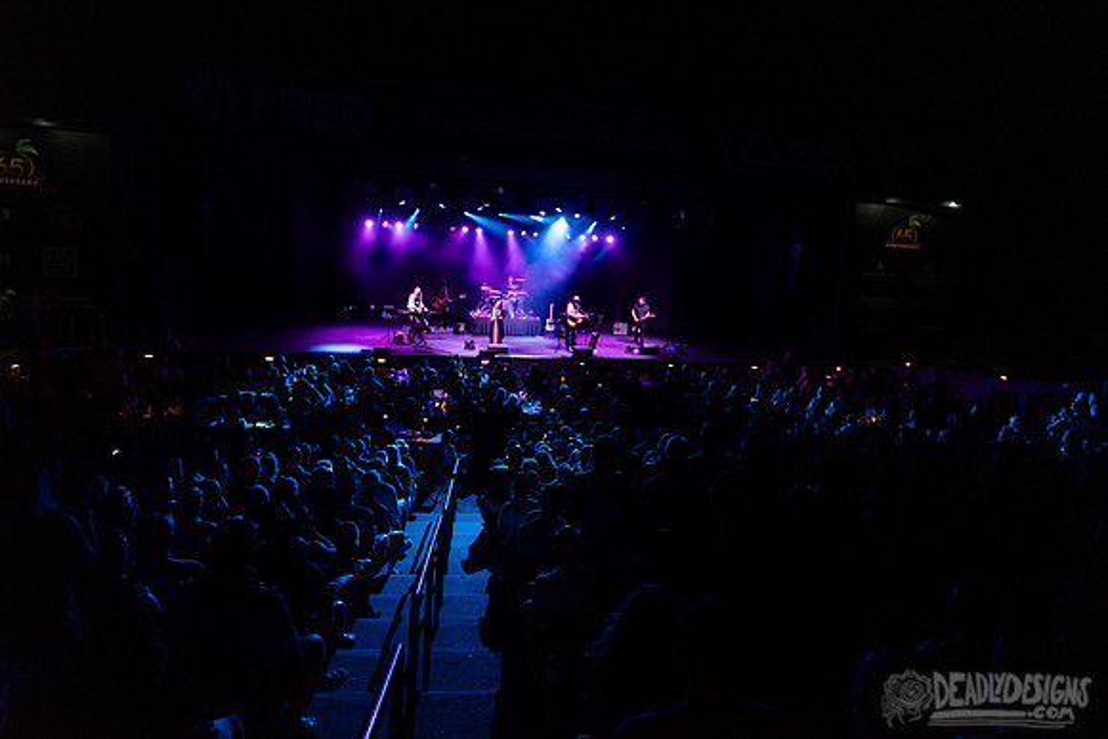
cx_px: 620
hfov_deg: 67.4
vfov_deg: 48.1
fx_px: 827
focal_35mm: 27
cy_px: 325
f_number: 3.5
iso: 2500
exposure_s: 1/200
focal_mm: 24
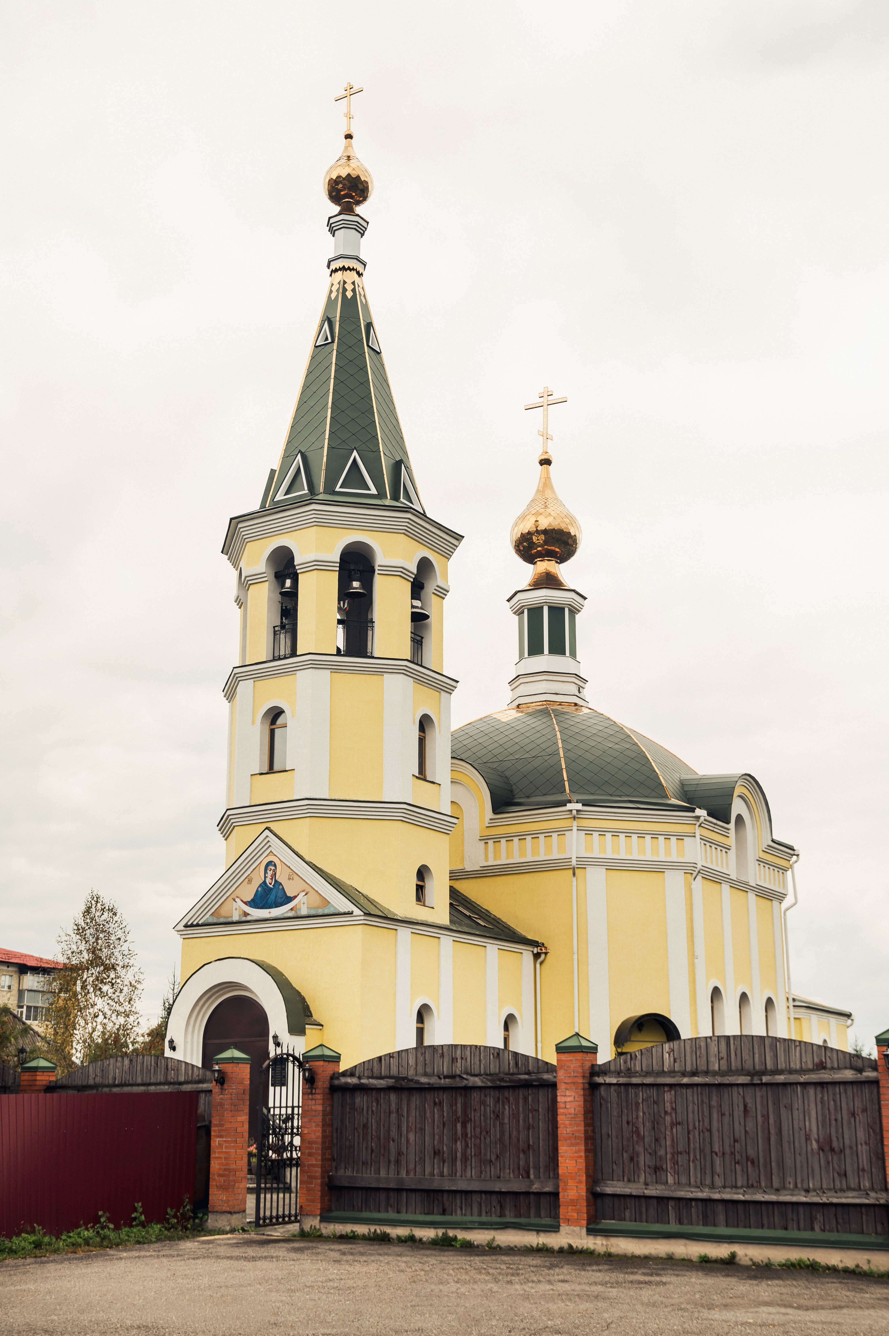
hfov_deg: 29.8
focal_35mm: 45
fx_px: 1669
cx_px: 444
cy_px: 668
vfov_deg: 43.6
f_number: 4.5
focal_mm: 45
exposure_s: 1/400
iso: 100
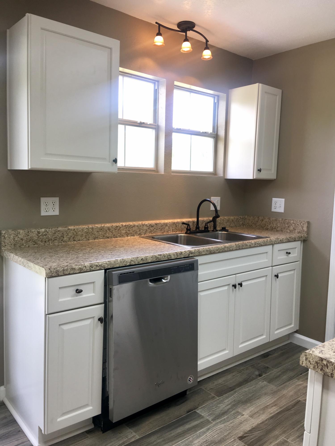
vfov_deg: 61.7
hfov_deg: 48.2
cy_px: 223
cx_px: 168
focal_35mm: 29
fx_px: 374
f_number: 2.2
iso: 25
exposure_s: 1/60
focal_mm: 4.15
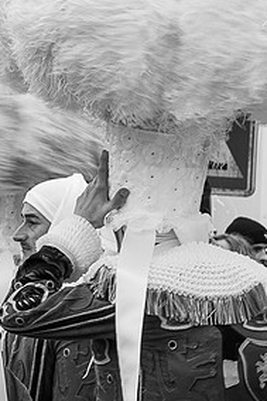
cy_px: 44
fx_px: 3241
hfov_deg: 4.7
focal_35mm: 291
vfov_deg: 7.1
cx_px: 334
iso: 100
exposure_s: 1/50
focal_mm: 70
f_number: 8
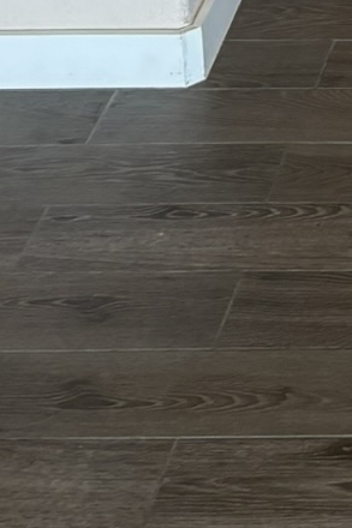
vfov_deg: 13.8
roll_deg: +1.1
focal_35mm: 126
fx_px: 1849
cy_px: -526
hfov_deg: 10.1
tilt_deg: -12.2
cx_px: 674
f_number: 1.6
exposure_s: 1/60
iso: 100
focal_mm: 5.96
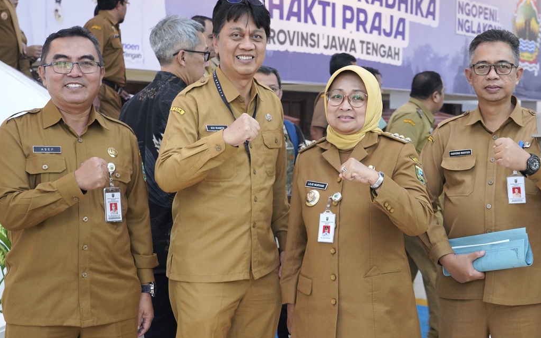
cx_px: 358
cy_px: 187
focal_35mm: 51
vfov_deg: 25.3
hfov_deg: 39.1
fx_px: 752
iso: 3200
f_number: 5
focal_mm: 36
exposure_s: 1/100
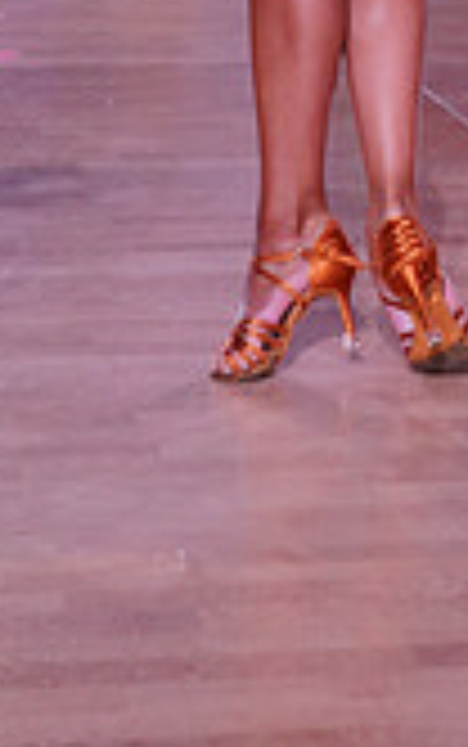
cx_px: 623
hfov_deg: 7.9
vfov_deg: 11.9
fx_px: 3341
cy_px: -526
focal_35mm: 164
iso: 2000
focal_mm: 46
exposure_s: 1/200
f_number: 5.6
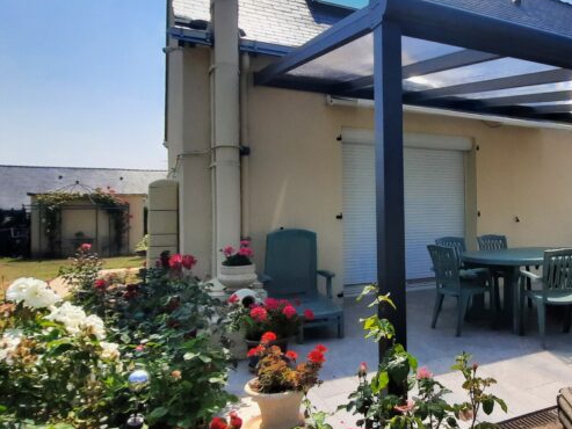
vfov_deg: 51.4
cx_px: 426
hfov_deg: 61.8
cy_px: 213
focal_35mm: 27
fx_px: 446
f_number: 2.2
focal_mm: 1.74
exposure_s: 1/2611
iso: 40
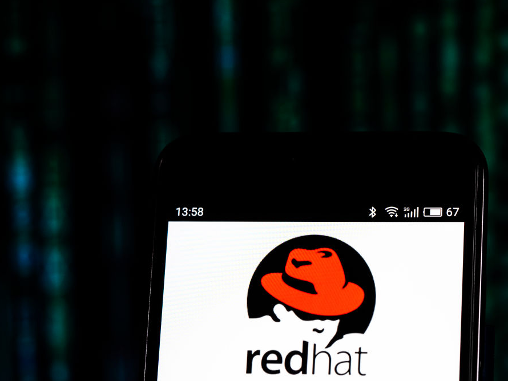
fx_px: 2026
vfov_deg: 10.8
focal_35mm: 138
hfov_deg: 14.3
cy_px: 176
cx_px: 257
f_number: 4
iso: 320
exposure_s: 1/50
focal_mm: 60
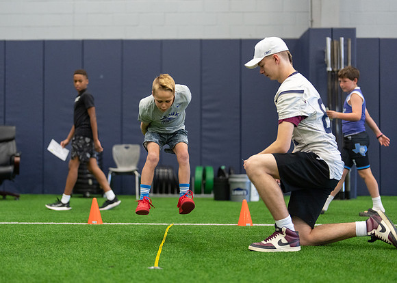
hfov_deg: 31.8
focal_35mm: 62
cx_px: 156
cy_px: 155
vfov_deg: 23.1
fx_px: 694
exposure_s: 1/1000
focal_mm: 50
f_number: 1.2
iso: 1600
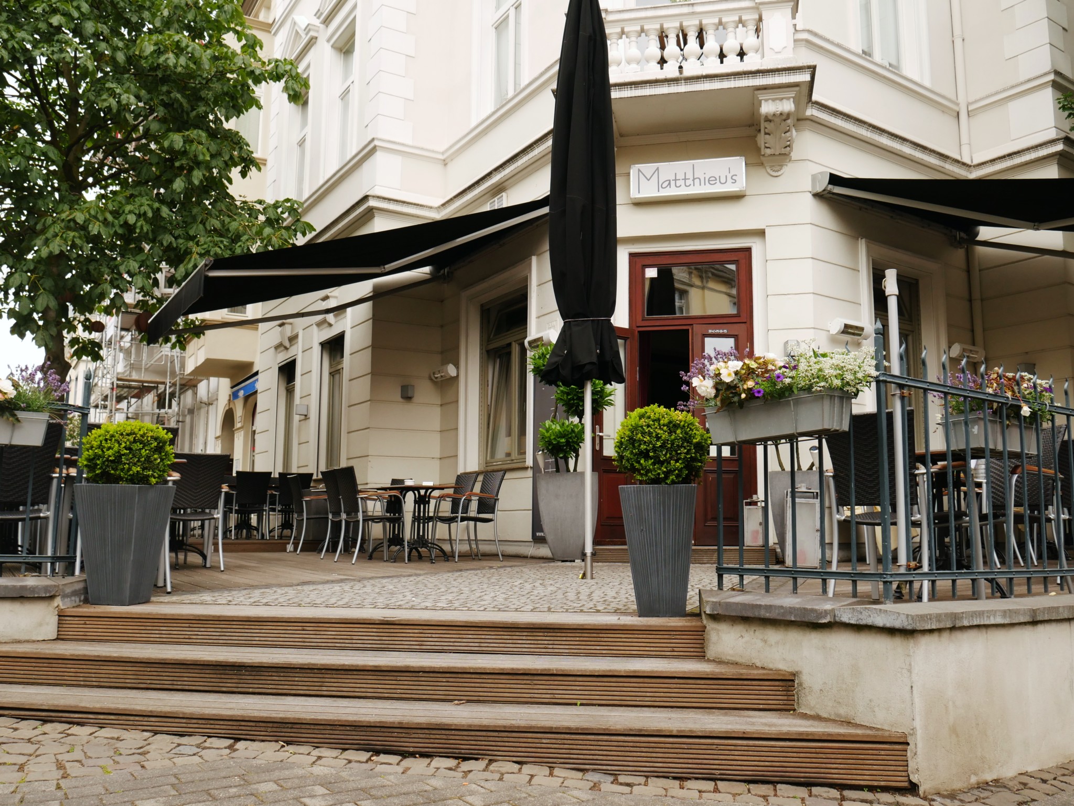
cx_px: 537
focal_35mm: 30
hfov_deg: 59.9
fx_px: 931
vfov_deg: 46.8
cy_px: 403
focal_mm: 15
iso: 400
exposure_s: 1/200
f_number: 5.6
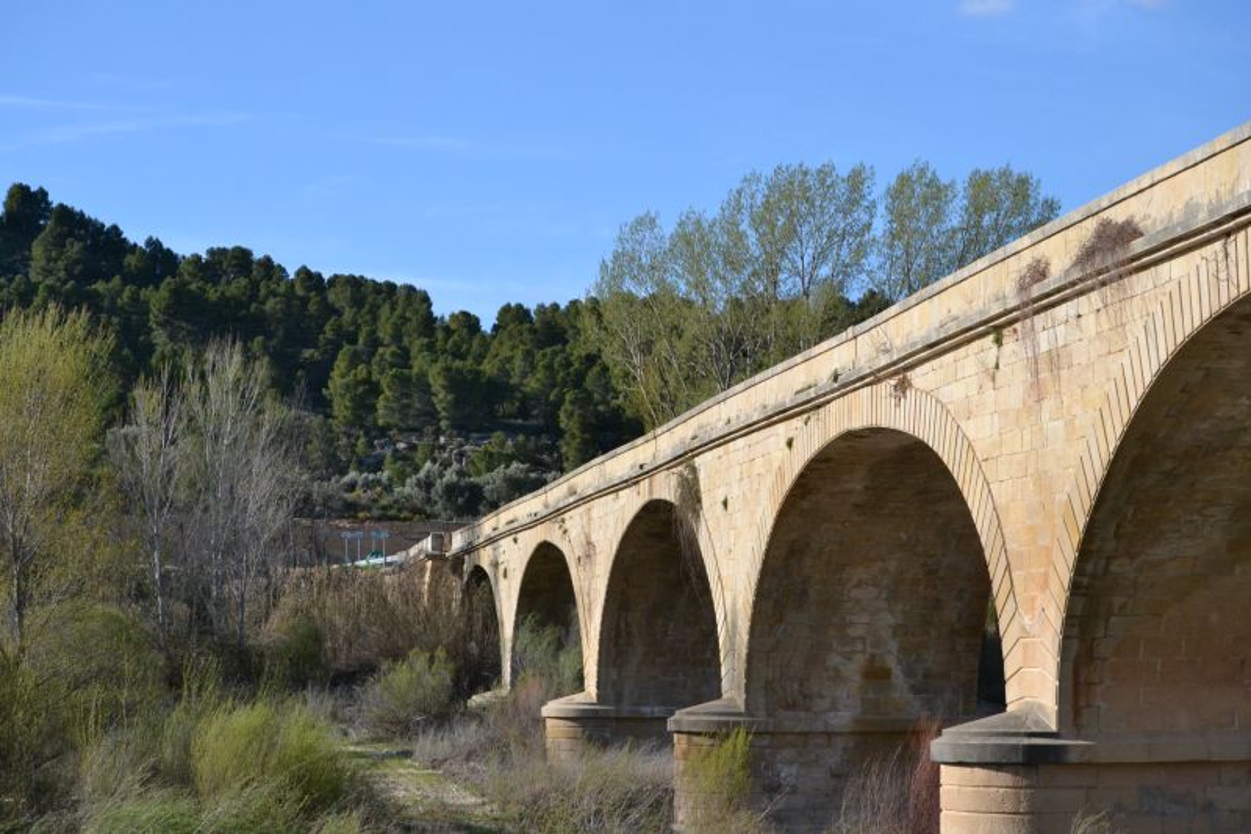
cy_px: 417
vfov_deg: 16.5
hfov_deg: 24.6
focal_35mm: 82
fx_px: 2866
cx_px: 626
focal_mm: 55
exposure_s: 1/4000
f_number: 8
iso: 1600
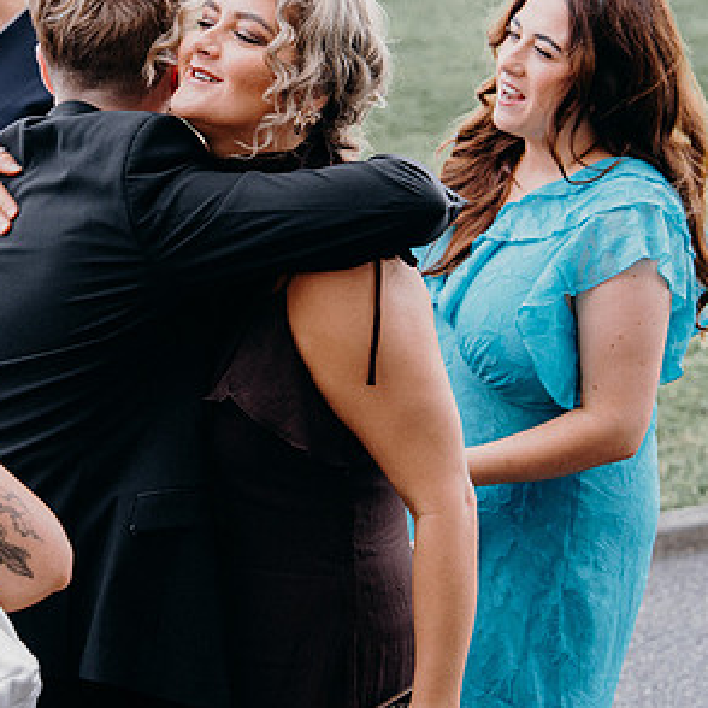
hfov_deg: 10.8
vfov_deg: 10.8
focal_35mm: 161
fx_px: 3726
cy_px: 252
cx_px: 258
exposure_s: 1/200
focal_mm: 64
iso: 200
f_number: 3.5
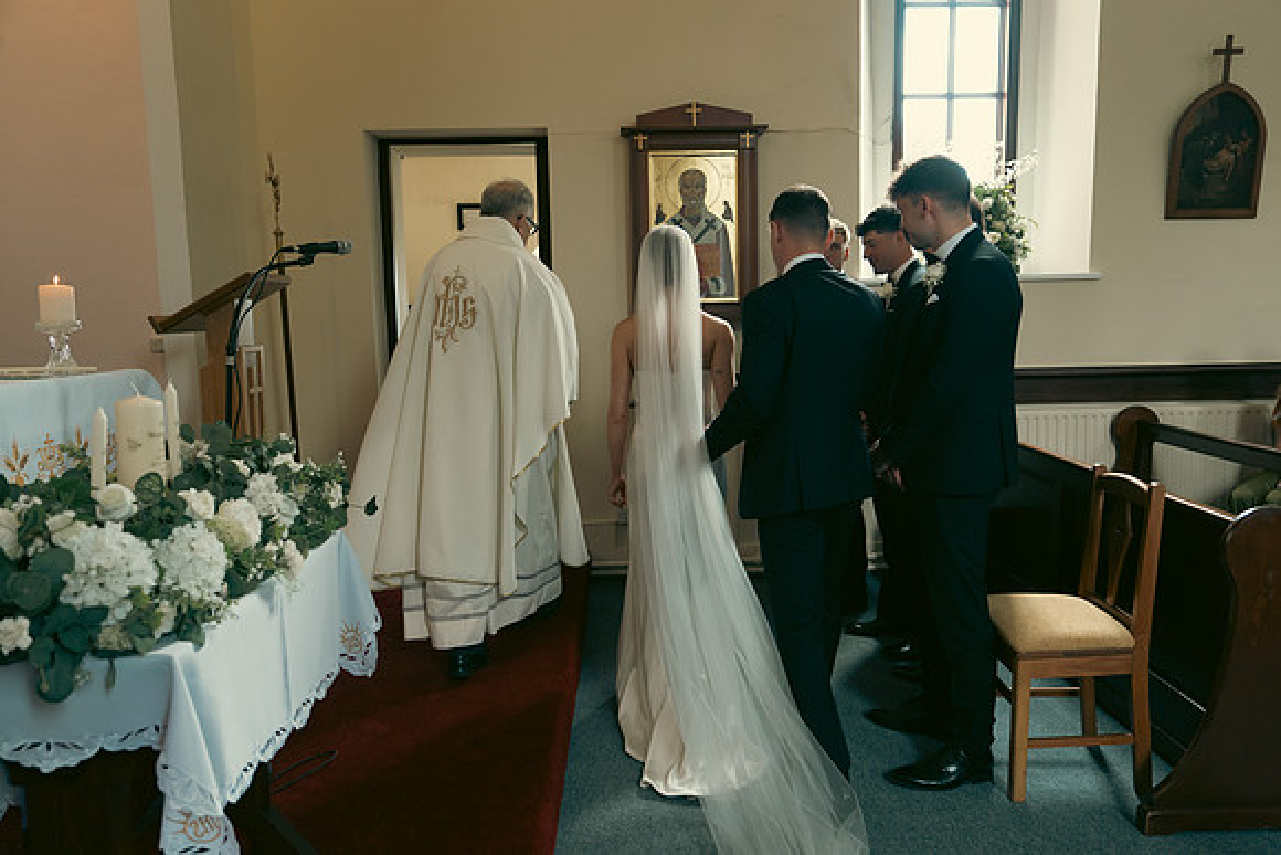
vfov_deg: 49.6
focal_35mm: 26
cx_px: 640
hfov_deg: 69.4
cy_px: 428
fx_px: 925
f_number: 3.5
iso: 1000
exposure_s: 1/200
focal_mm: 26
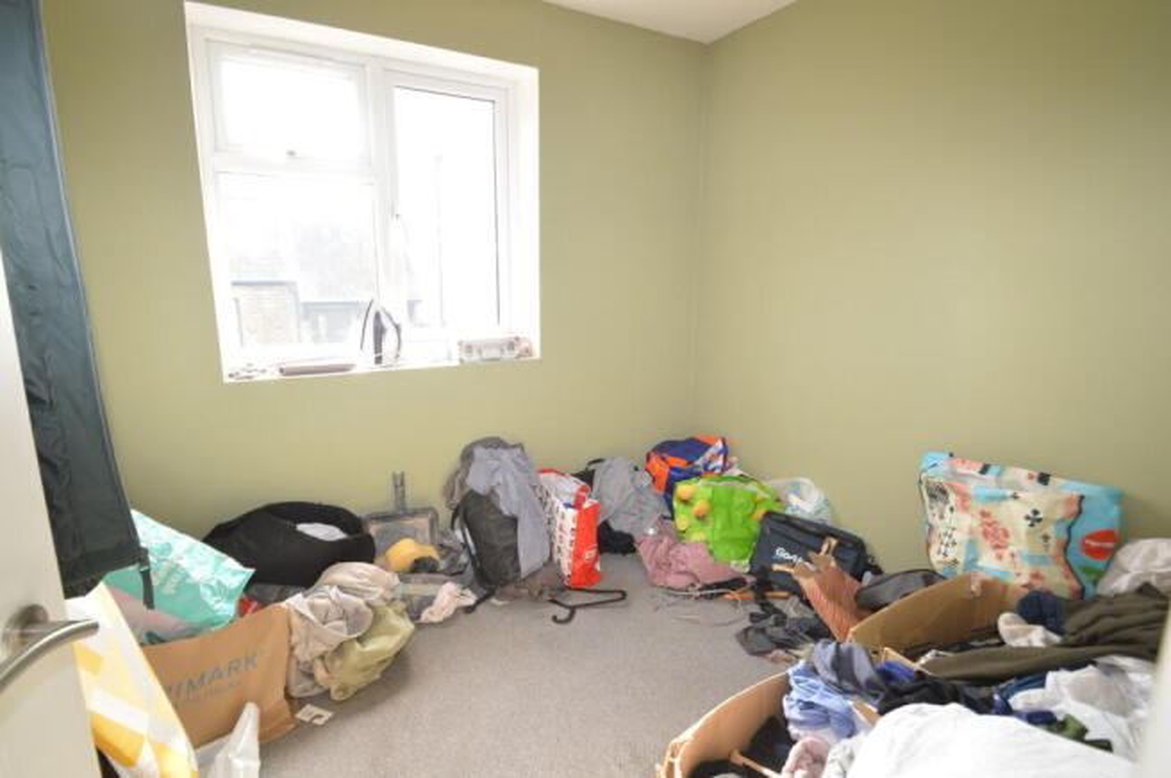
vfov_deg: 71.9
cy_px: 389
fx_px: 536
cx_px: 586
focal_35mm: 16
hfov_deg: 95.0
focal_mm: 11
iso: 400
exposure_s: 1/100
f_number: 5
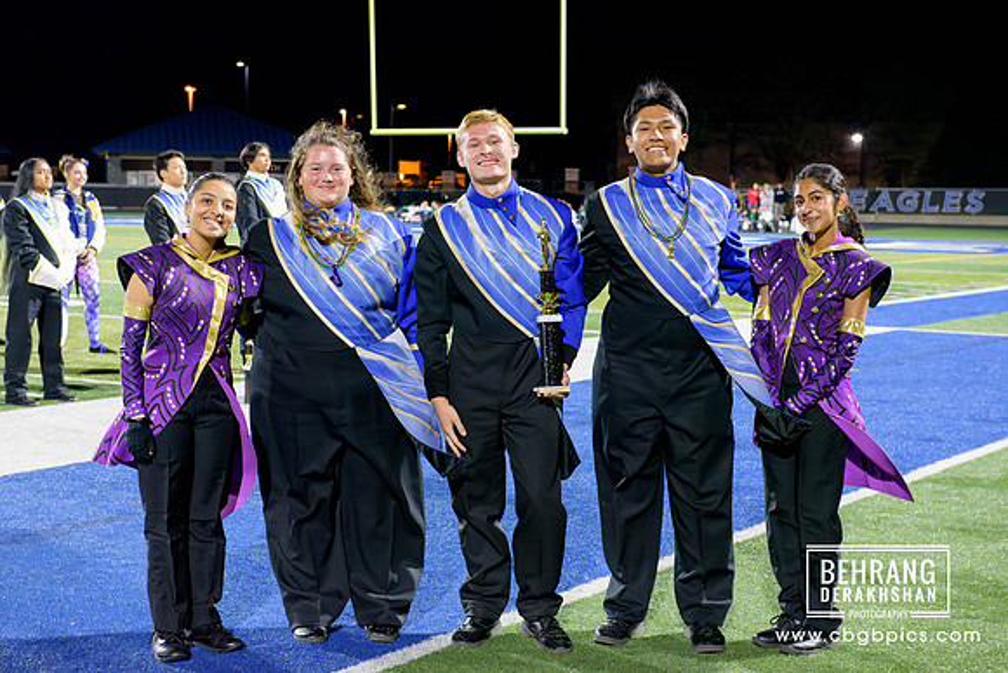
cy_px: 336
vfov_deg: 19.5
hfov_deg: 28.8
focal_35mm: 70
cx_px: 504
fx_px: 1960
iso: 12800
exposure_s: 1/200
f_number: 6.3
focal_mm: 70
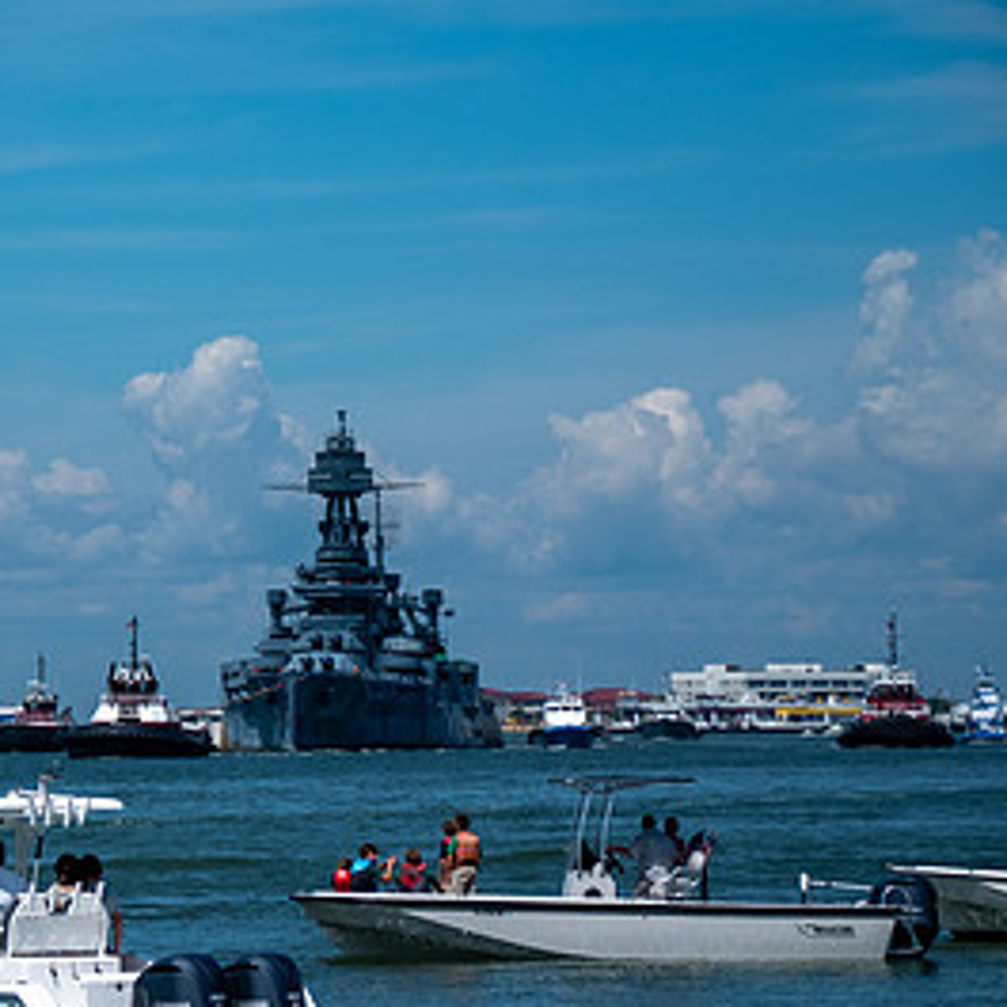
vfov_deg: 7.8
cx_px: 99
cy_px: 530
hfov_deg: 7.8
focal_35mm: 223
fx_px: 7339
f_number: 4
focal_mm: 80
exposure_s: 1/4400
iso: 160
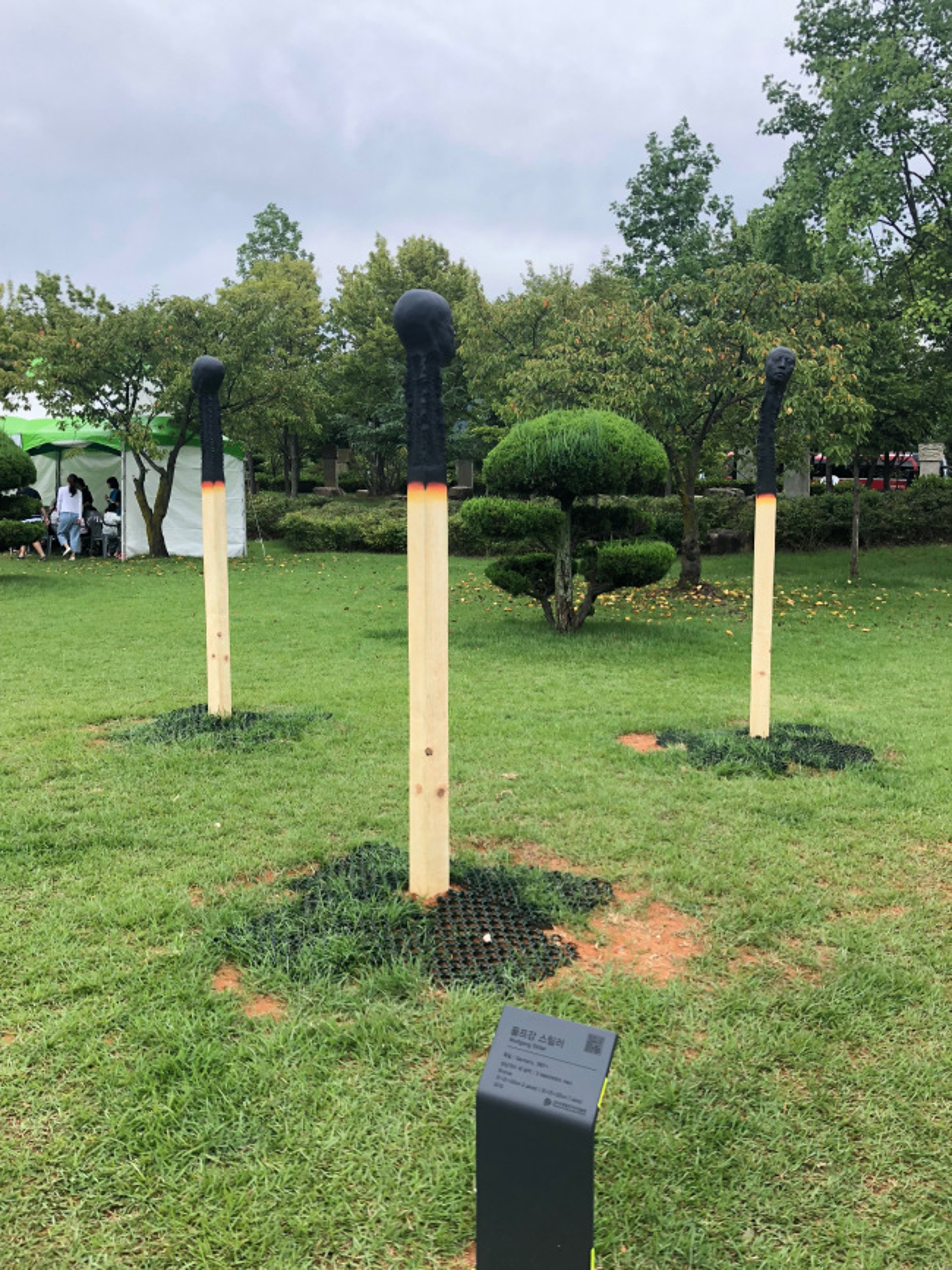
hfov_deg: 49.8
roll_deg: -0.5
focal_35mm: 28
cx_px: 476
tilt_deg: -5.1
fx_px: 1026
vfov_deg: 63.4
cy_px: 635
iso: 20
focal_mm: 4
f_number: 1.8
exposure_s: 1/385
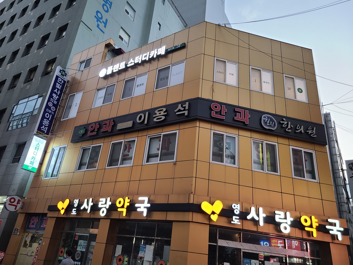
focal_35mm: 26
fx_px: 265
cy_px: 132
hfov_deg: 67.3
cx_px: 176
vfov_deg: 53.1
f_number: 1.8
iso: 200
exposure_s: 1/39
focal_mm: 5.4
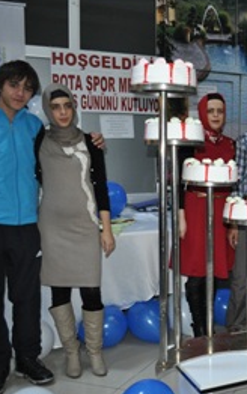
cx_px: 283
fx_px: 506
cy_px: 209
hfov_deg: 25.2
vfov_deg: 42.6
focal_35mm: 47
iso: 800
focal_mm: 18
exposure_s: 1/60
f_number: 3.5
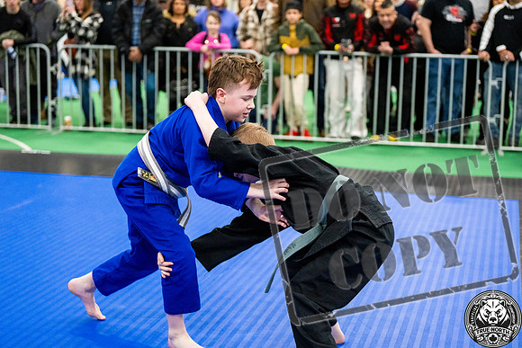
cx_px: 261
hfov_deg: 28.8
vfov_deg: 19.5
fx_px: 1015
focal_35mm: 70
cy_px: 174
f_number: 2.8
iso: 6400
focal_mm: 70
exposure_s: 1/640
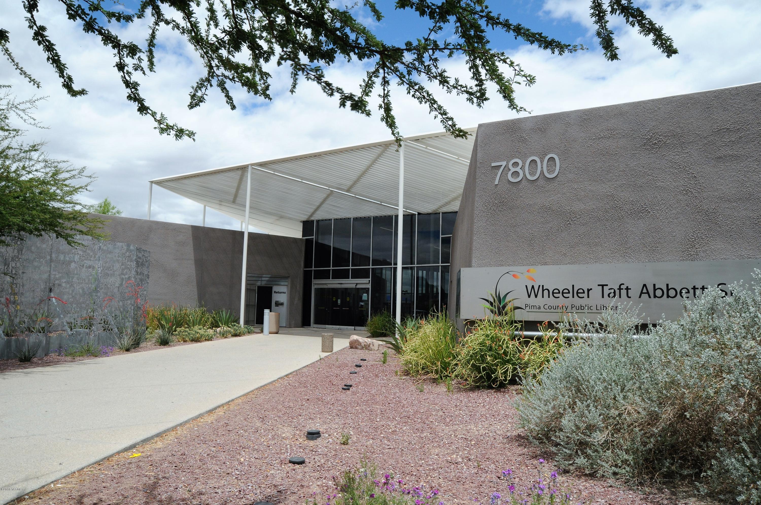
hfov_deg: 70.5
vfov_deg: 50.3
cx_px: 380
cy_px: 252
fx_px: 538
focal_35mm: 26
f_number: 13
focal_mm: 17
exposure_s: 1/640
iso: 400
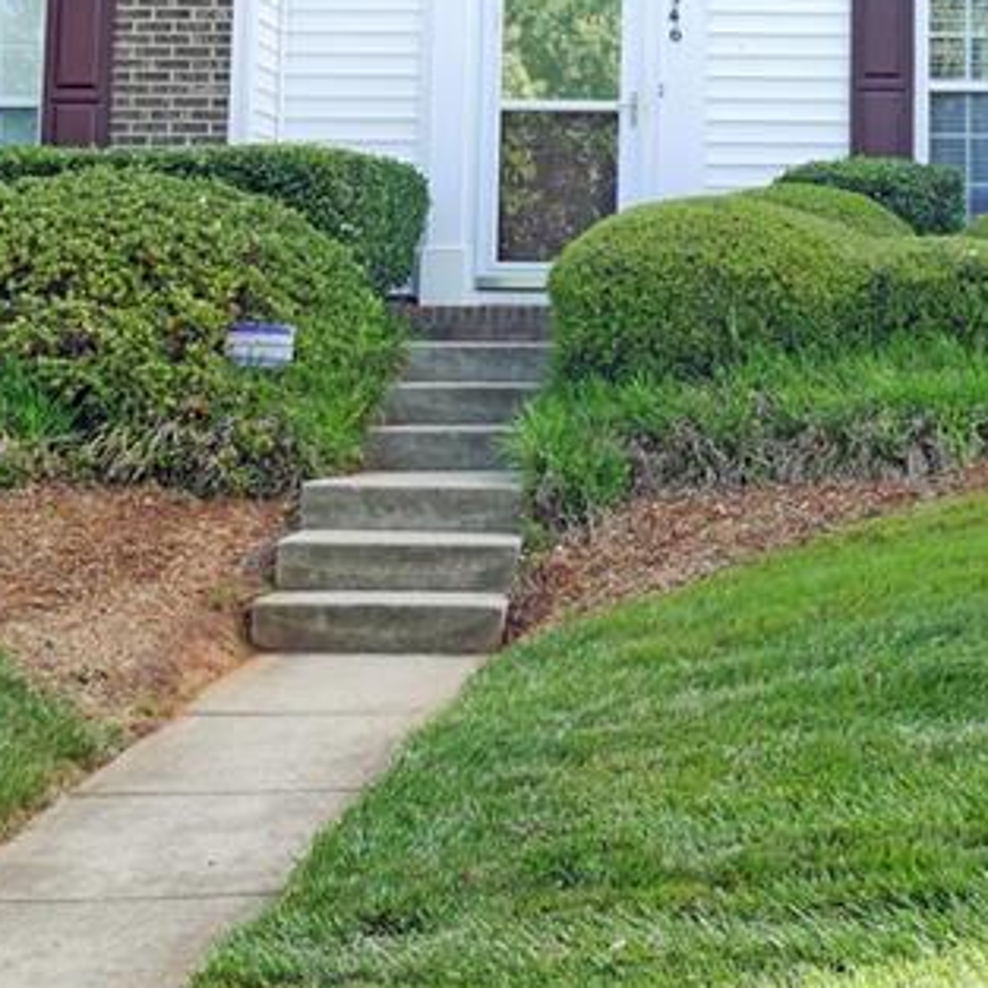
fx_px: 2099
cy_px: 114
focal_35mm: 65
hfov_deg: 25.7
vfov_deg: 25.7
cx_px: 866
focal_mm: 15
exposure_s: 1/125
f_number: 4
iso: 200
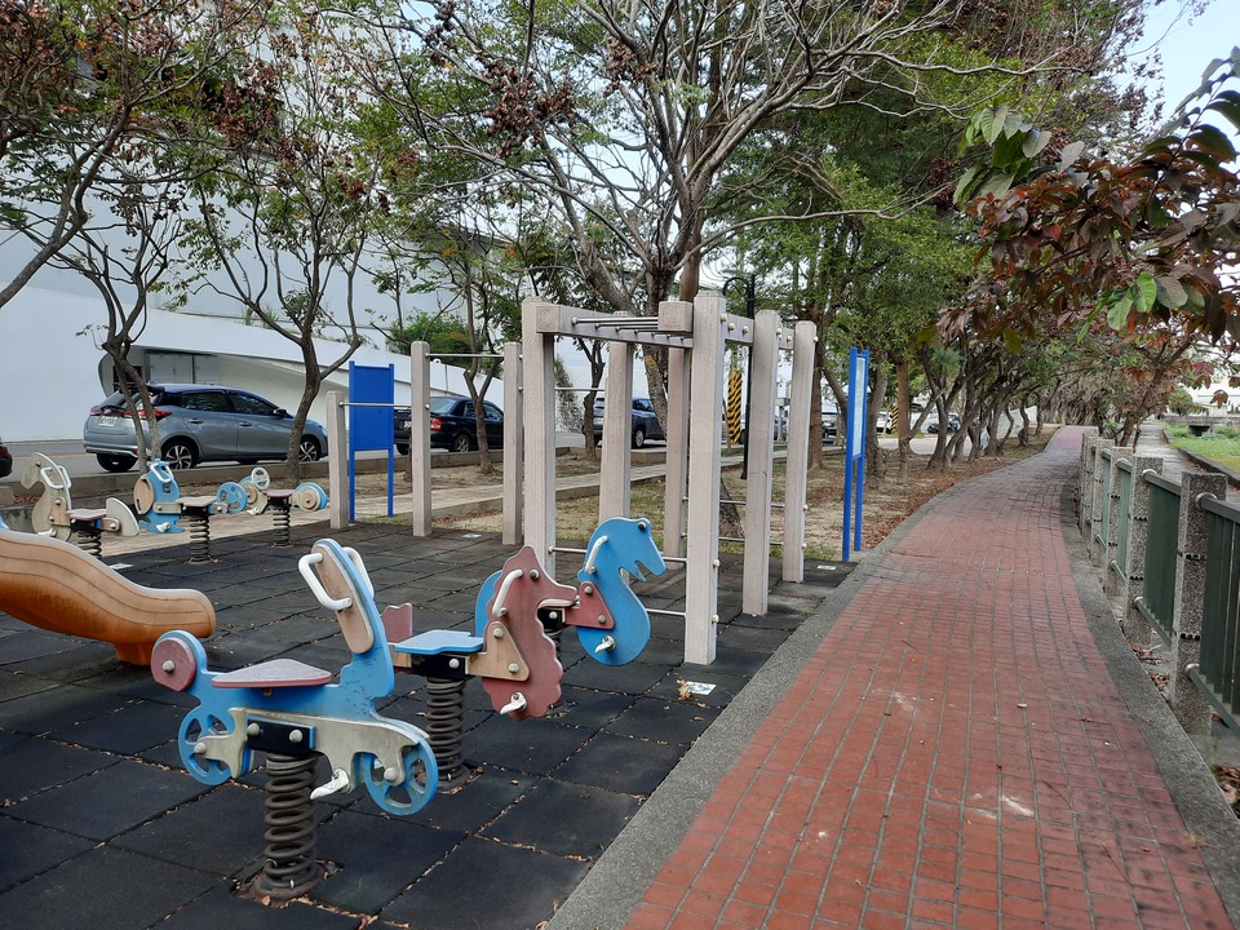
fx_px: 896
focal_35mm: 25
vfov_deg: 54.9
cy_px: 465
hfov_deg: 69.4
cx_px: 620
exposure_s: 1/132
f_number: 2
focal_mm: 4.6
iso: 32
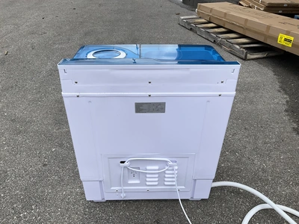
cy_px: 112
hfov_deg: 61.7
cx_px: 150
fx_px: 250
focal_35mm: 29
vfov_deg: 48.2
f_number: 1.8
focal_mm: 3
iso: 25
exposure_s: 1/1984
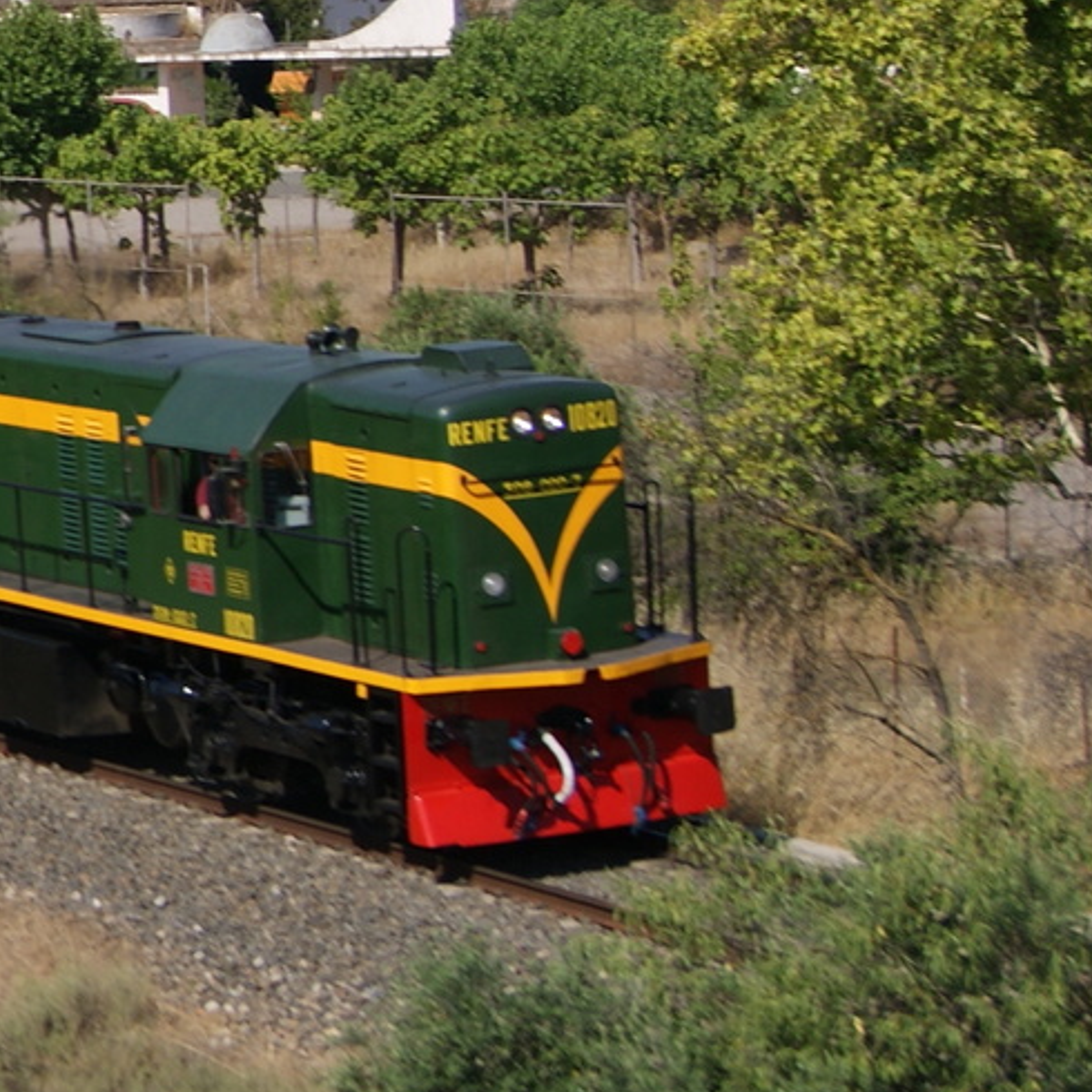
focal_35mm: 140
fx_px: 4997
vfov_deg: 12.4
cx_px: -1003
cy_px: 110
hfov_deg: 11.4
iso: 100
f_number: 5.6
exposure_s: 1/800
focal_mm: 28
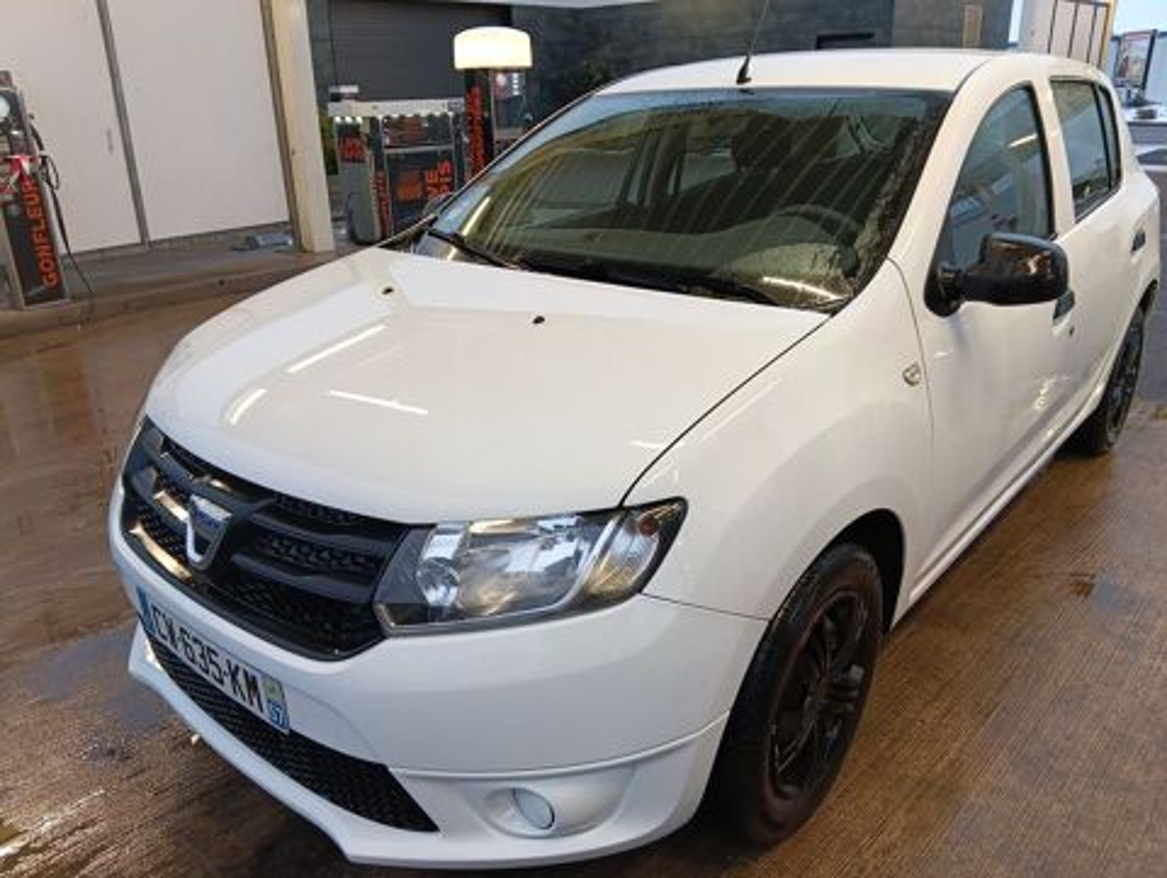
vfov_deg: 53.1
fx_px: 877
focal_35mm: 26
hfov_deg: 67.2
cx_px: 584
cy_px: 439
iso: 234
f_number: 1.8
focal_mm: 3.96
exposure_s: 1/50
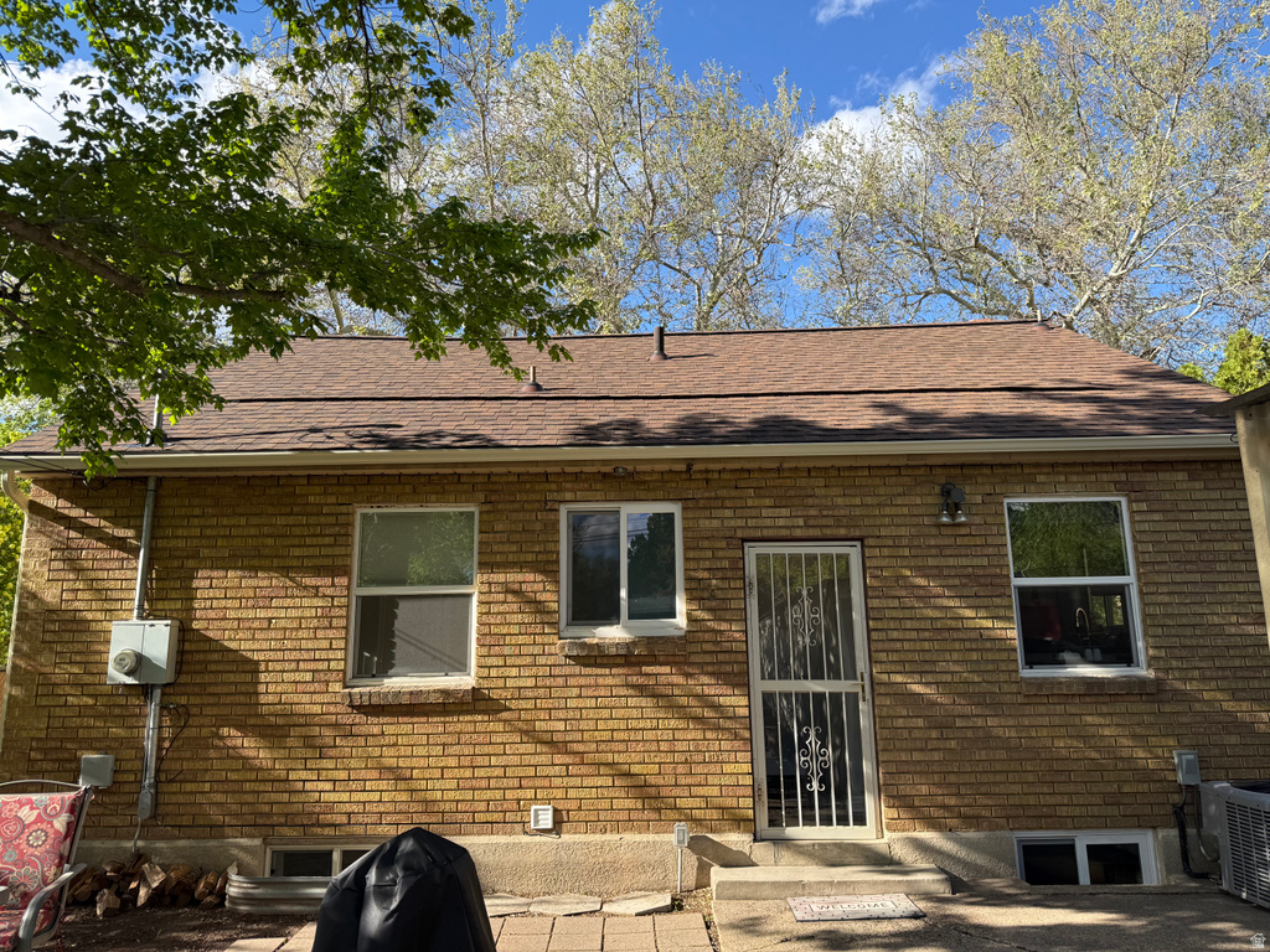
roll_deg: +0.9
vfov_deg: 56.8
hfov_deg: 71.6
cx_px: 635
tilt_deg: +10.9
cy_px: 476
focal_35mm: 24
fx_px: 881
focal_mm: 6.76
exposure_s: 1/1314
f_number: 1.78
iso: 80
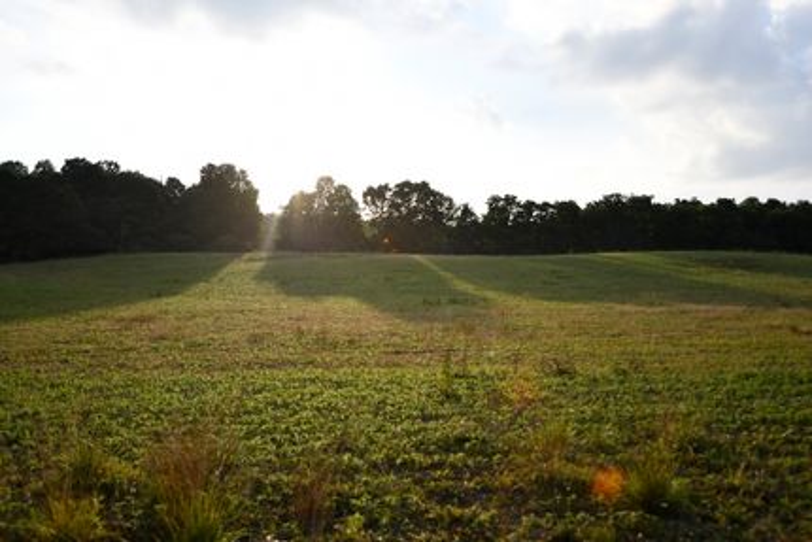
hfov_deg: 61.9
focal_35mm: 30
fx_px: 677
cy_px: 271
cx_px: 406
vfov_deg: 43.6
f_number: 2.8
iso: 160
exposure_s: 1/2000
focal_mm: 30
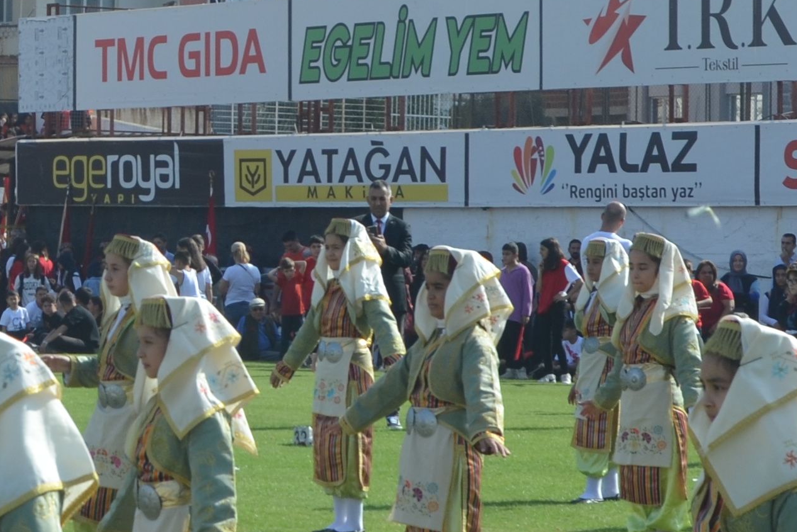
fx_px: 4384
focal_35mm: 198
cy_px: 283
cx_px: 47
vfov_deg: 6.9
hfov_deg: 10.3
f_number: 8
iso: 140
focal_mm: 34
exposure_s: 1/250
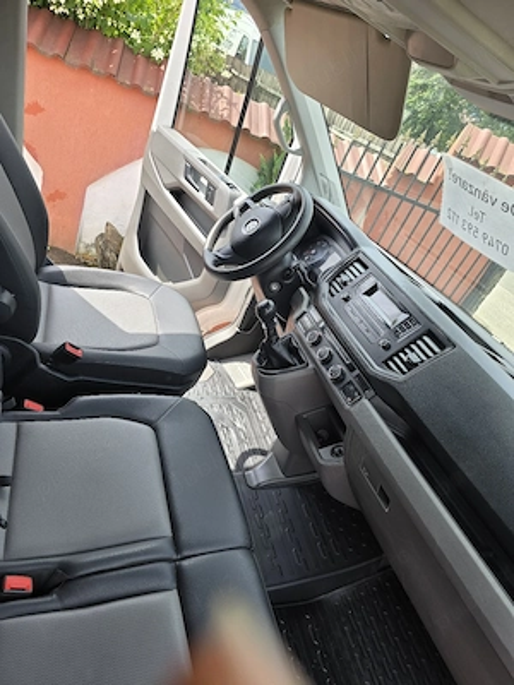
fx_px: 455
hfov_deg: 58.9
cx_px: 257
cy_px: 342
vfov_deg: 73.9
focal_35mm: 23
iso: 12
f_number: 1.7
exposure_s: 1/182
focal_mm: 6.3
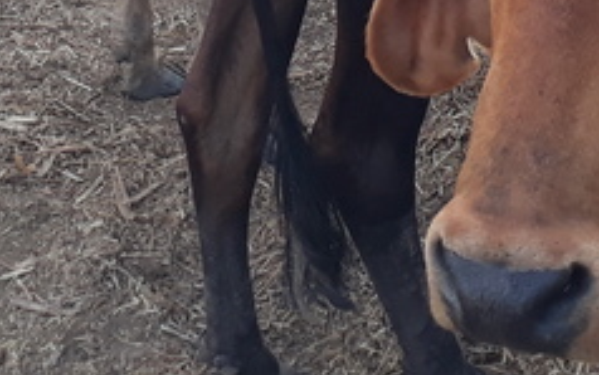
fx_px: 2009
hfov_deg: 16.9
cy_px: -347
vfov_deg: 10.0
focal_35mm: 123
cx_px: 196
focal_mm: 3.6
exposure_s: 1/138
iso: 40
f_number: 1.9
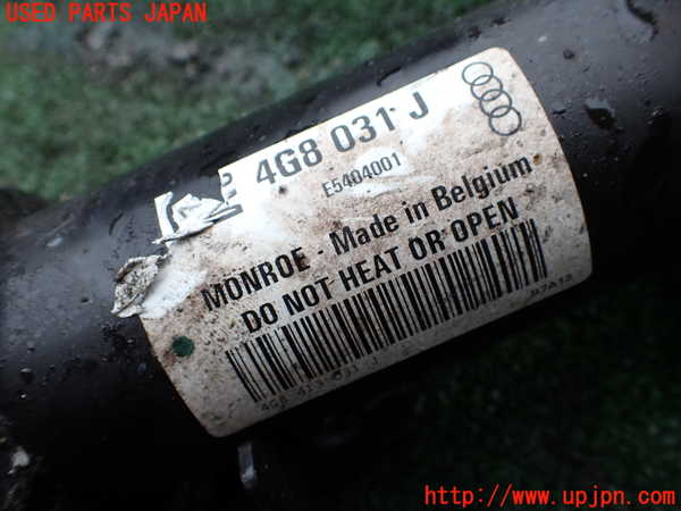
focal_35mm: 30
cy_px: 256
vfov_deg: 46.8
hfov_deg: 60.0
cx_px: 340
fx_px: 590
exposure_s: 1/200
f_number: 3.2
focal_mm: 5.4
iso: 100
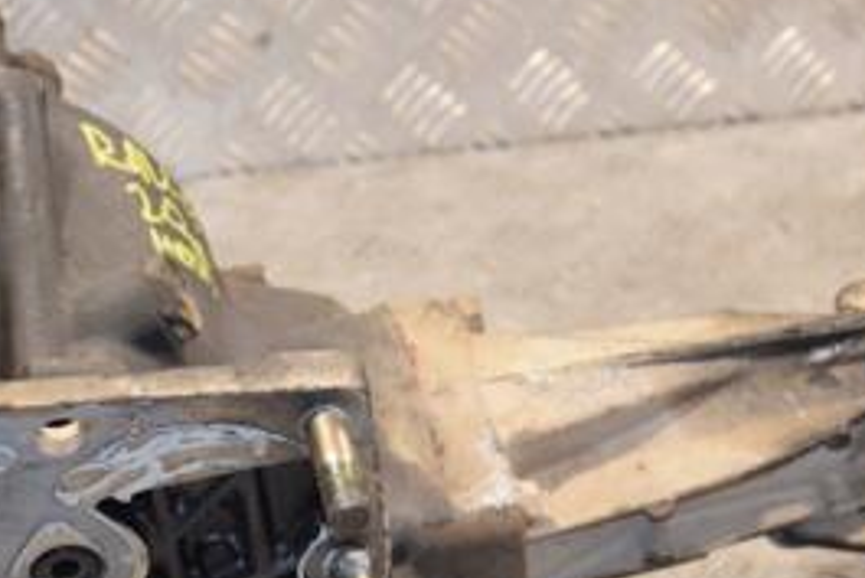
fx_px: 3101
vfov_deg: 10.6
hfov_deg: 15.9
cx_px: 379
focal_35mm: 129
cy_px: 444
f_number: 5
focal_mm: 38
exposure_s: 1/125
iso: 800
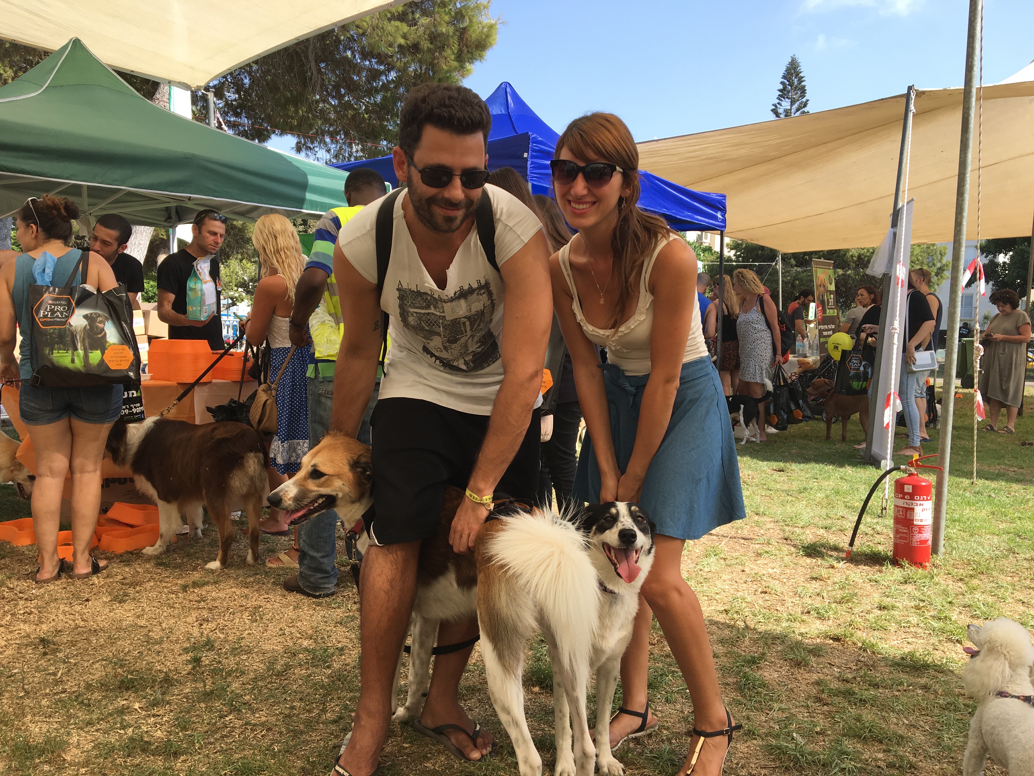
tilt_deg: -2.8
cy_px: 388
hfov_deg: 61.7
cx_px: 517
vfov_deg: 48.2
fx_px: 866
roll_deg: -1.3
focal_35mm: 29
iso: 25
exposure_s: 1/641
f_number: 2.2
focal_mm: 4.15
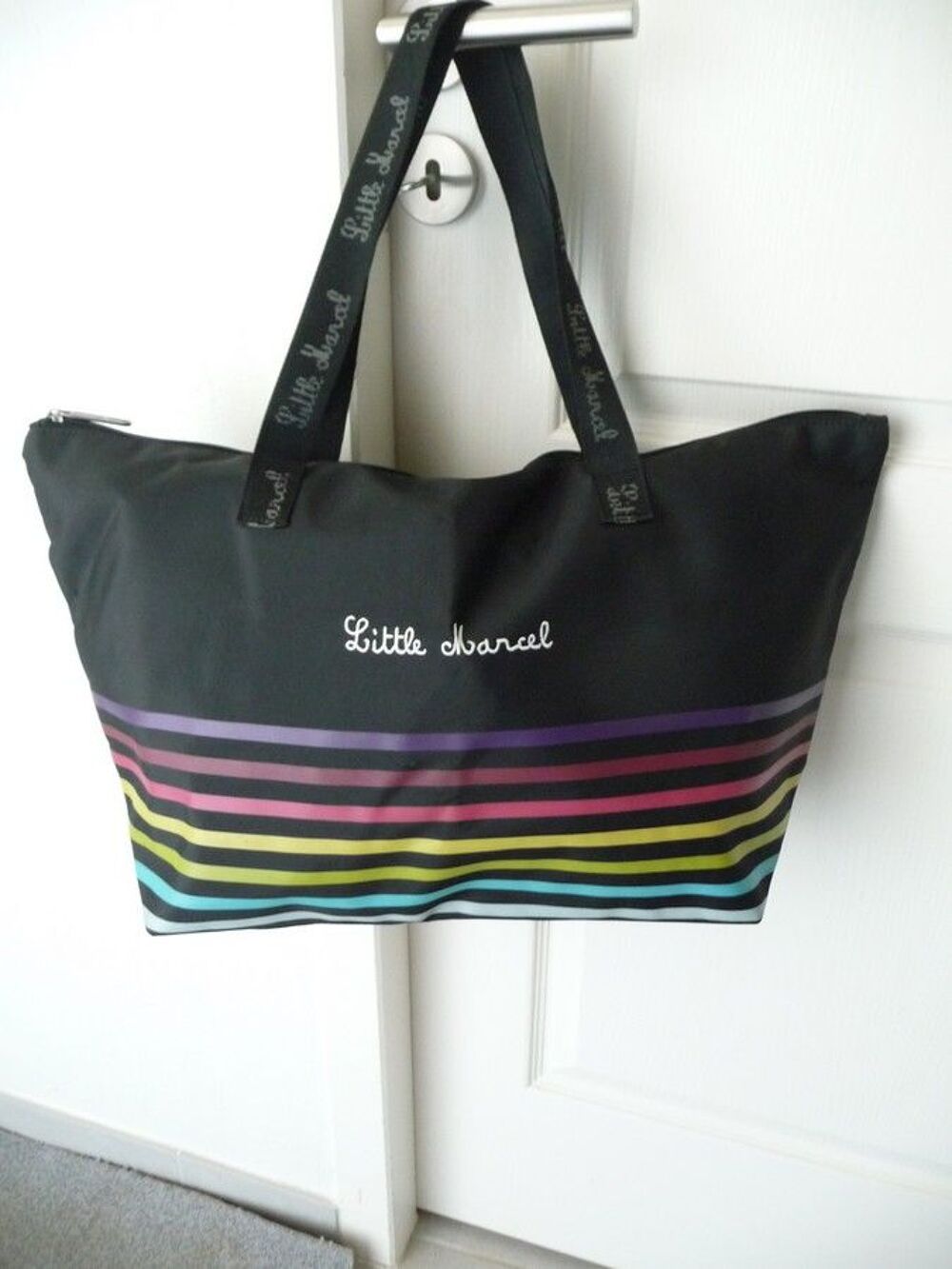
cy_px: 634
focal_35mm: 28
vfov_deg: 63.4
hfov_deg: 49.8
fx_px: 1027
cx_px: 476
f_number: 3.3
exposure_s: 1/8
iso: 400
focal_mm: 4.7
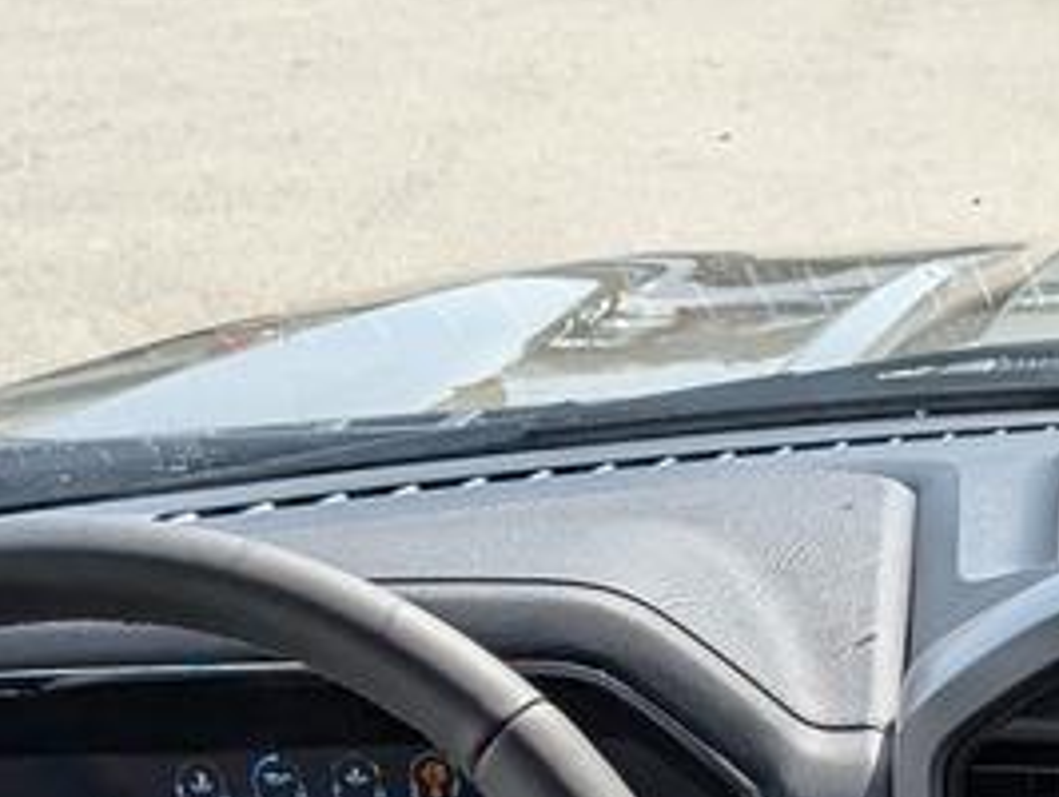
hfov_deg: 15.6
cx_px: 1638
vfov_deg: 11.9
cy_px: 1435
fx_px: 3521
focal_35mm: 115
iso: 20
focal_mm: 6.9
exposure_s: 1/406
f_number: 1.68
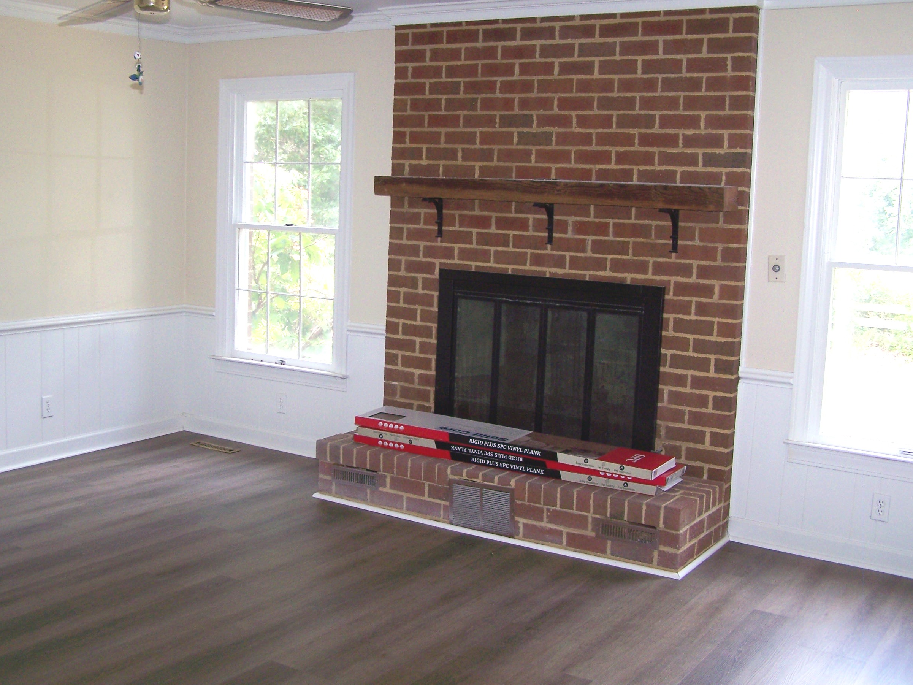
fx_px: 1081
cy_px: 330
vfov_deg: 35.1
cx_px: 439
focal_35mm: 41
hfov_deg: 45.8
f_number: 2.8
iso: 80
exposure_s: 1/60
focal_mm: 6.3
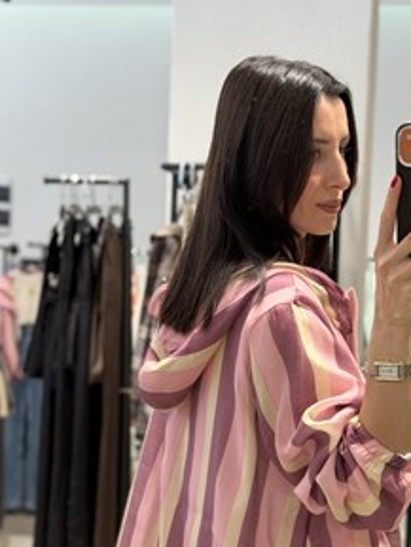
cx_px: 259
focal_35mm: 74
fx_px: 1171
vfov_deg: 26.1
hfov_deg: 19.9
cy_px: 394
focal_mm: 6.76
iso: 64
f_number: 1.78
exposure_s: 1/100
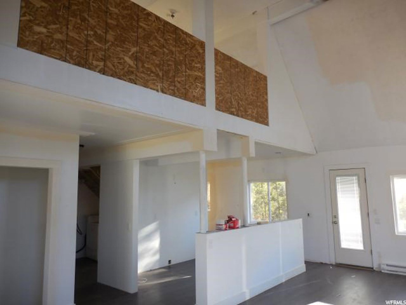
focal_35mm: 25
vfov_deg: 54.9
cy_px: 152
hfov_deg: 69.4
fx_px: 293
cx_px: 203
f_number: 3.7
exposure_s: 1/50
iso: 125
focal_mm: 4.5
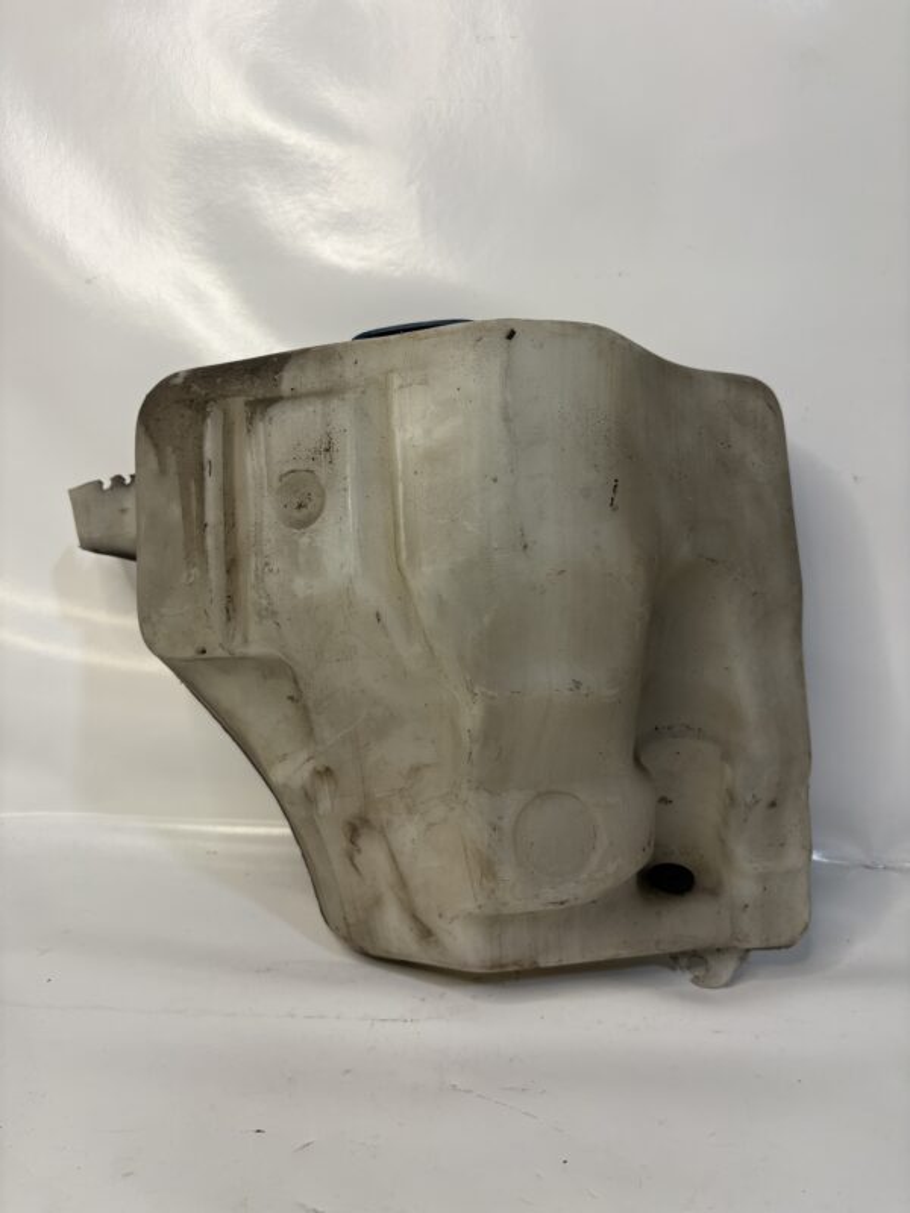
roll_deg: -0.4
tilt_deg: -14.9
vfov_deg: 67.3
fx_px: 911
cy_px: 606
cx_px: 455
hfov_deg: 53.1
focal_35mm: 26
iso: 100
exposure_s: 1/100
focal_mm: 5.96
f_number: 1.6
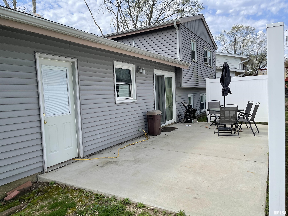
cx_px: 144
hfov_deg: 67.3
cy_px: 108
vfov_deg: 53.1
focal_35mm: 26
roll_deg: -0.3
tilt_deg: -4.4
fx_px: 216
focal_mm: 5.1
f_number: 1.6
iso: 32
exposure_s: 1/2857
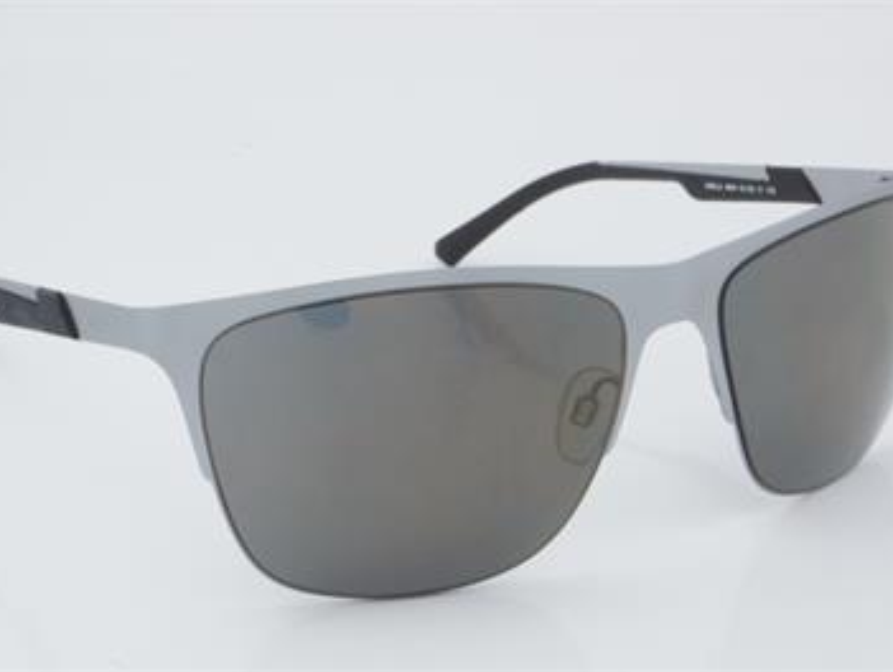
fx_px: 2118
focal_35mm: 82
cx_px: 435
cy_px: 336
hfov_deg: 23.8
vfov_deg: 18.0
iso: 100
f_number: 32
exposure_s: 1/3
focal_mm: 50
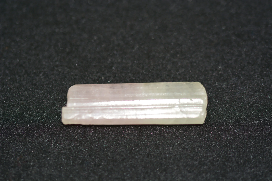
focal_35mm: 158
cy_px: 90
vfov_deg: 8.7
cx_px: 136
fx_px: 1190
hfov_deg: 13.0
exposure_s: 1/60
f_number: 3.8
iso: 360
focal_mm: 105
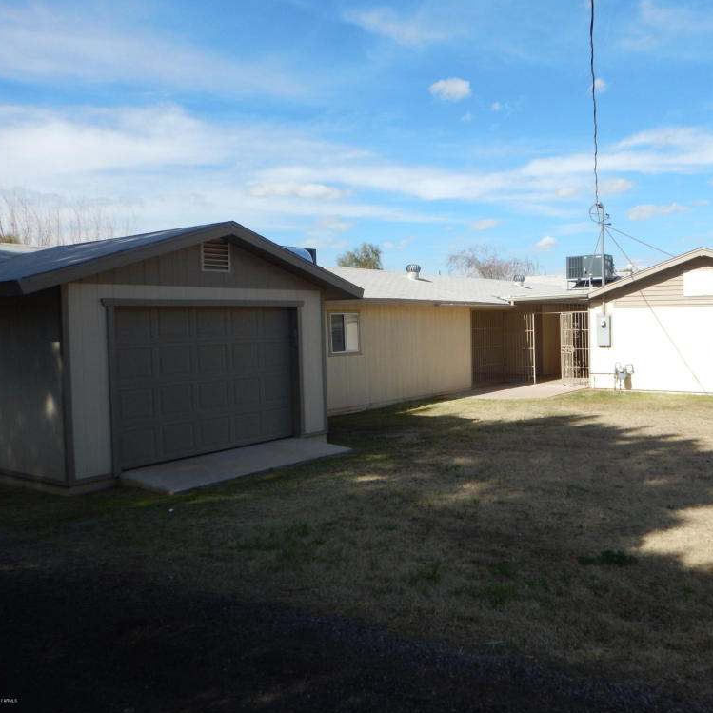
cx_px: 479
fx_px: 676
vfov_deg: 55.6
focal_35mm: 29
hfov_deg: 54.4
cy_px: 358
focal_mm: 4.3
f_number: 4.1
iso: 125
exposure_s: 1/1000
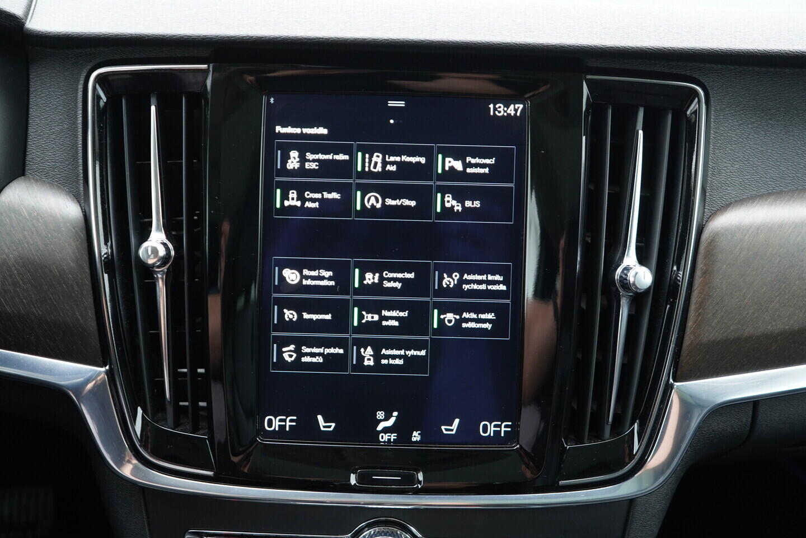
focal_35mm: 36
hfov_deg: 53.1
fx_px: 806
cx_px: 403
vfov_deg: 36.9
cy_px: 269
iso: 500
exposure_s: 1/40
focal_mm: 24
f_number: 2.8
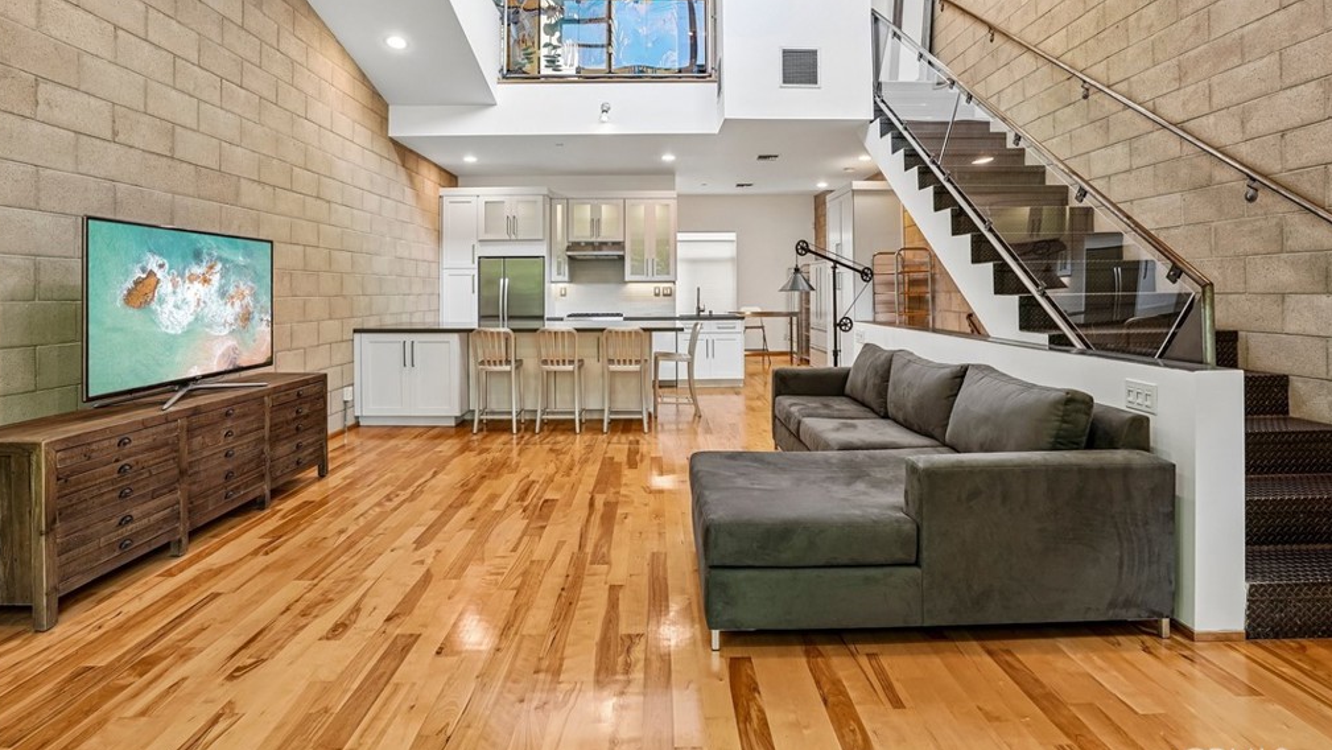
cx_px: 661
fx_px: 601
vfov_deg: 63.7
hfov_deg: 95.9
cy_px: 329
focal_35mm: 17
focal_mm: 16
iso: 400
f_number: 8
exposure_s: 1/13
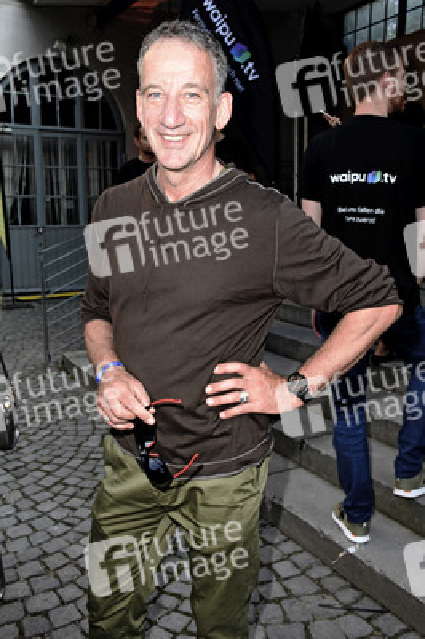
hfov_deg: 36.8
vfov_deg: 53.2
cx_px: 212
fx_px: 639
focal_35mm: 36
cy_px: 320
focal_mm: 24
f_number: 6.3
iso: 800
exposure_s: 1/160
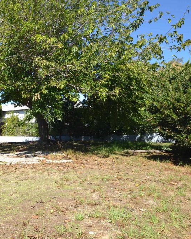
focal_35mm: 30
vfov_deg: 58.8
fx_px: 212
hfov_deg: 44.9
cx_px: 26
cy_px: 118
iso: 100
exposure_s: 1/200
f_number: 6.3
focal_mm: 14
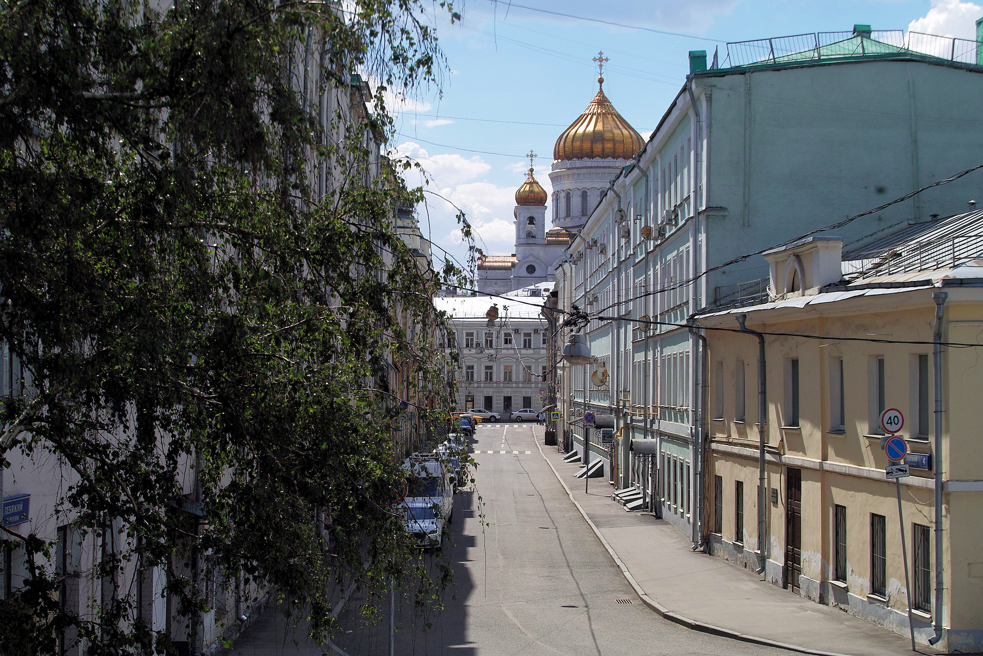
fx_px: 1611
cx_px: 492
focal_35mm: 59
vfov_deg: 23.0
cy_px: 328
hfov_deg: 33.9
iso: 100
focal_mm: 35
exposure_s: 1/400
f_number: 8
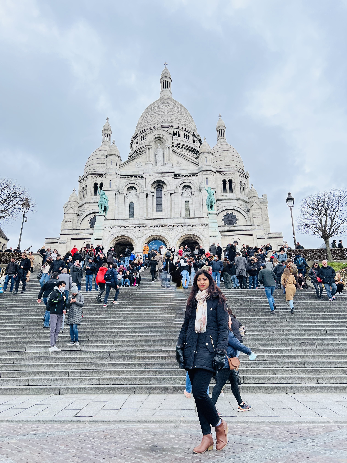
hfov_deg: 53.1
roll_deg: +0.8
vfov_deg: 67.3
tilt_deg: +18.9
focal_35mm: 26
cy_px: 232
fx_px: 348
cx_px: 174
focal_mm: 5.7
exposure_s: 1/1224
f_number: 1.5
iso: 50
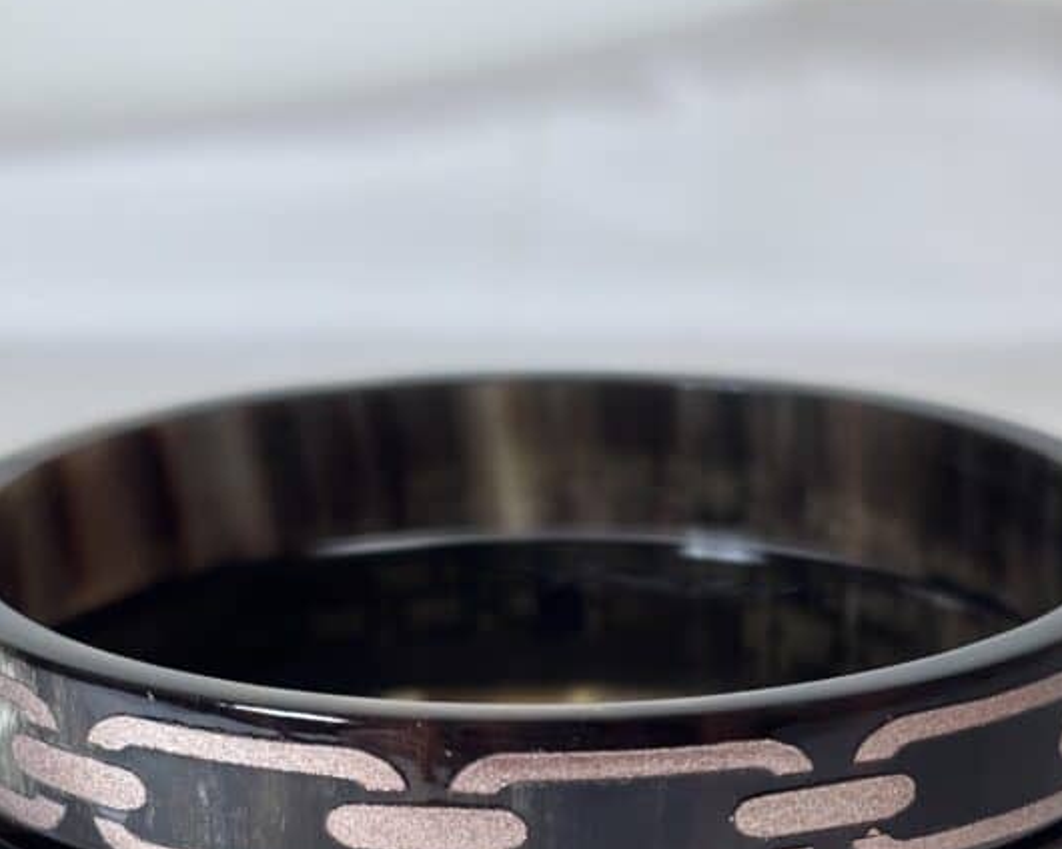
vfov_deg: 15.4
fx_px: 3080
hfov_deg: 19.6
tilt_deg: -22.8
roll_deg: +0.4
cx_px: 541
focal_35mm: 98
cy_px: 839
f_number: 1.6
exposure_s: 1/100
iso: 32
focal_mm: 5.96
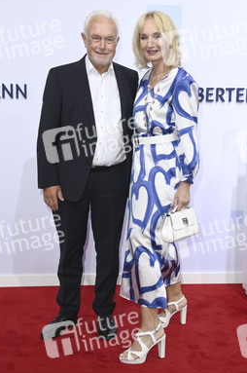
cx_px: 121
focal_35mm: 46
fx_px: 475
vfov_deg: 42.8
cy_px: 189
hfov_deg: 29.1
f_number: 6.3
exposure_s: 1/250
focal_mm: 44
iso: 400
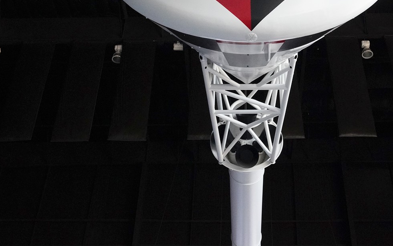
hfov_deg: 35.0
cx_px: 240
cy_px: 46
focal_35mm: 58
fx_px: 621
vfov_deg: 22.1
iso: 8000
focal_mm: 28
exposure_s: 1/100
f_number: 9
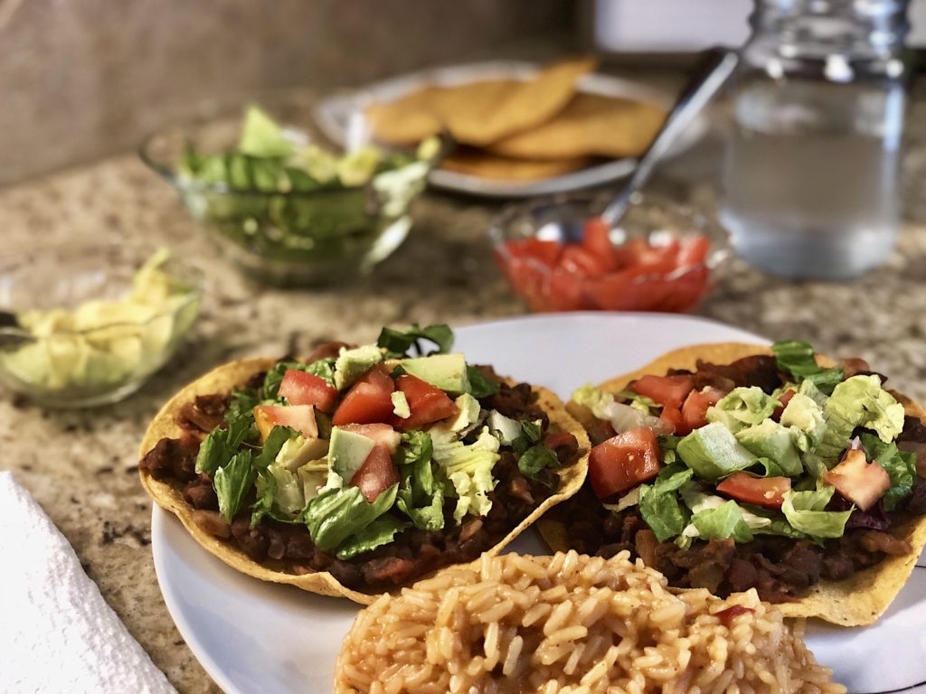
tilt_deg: -25.5
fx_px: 1391
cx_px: 463
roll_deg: +1.5
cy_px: 347
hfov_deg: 36.8
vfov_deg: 28.0
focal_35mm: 52
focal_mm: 6
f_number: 2.4
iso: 100
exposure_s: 1/40
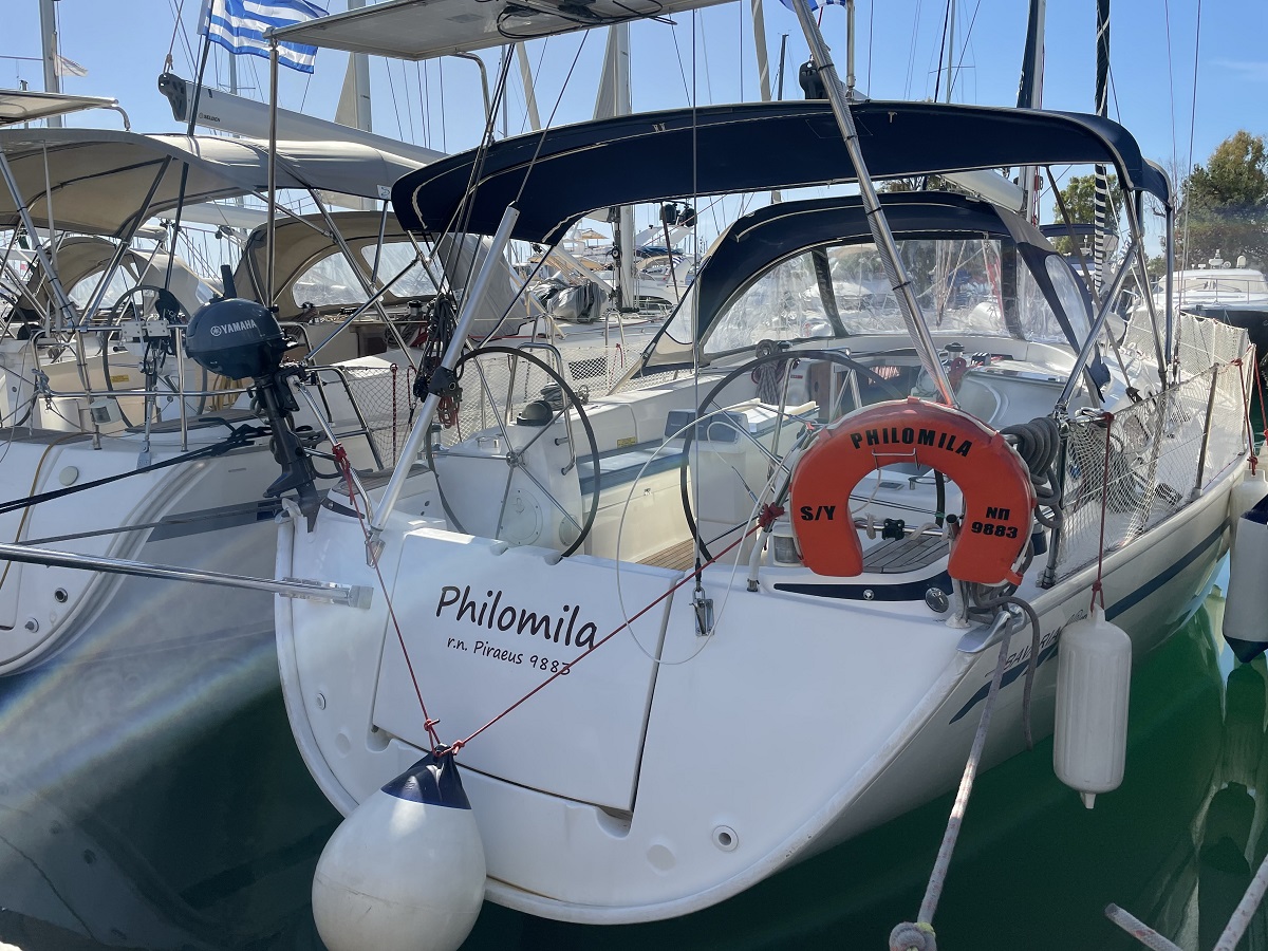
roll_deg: +1.2
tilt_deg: -8.0
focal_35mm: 26
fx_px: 952
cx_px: 634
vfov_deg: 53.1
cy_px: 476
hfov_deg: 67.3
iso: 32
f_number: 1.6
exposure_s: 1/2817
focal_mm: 4.2
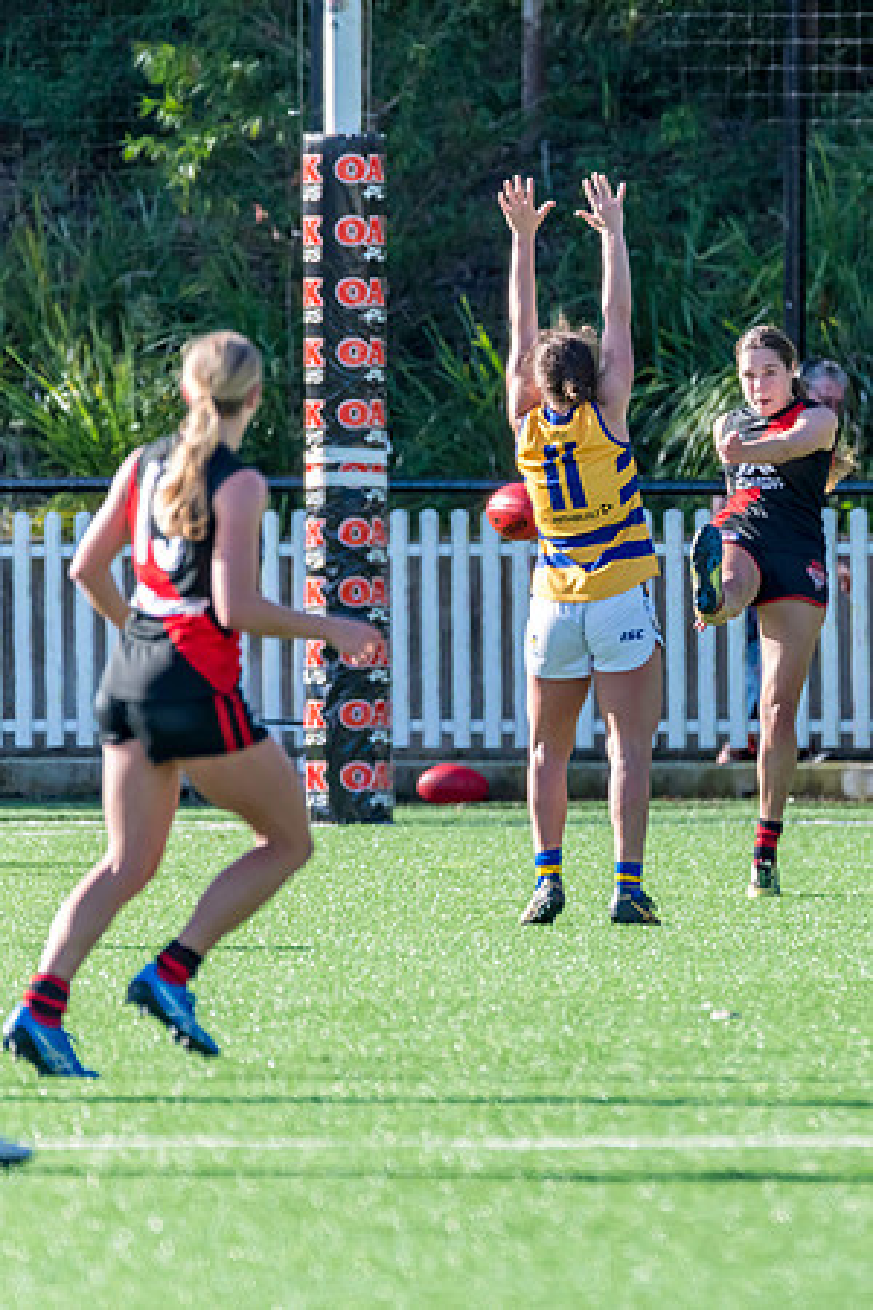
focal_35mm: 832
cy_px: 605
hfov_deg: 1.7
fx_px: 30274
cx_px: 803
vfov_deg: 2.5
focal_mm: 500
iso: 900
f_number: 6.3
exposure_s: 1/1600
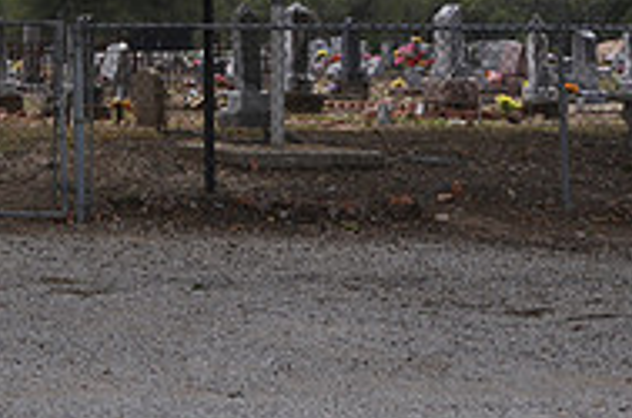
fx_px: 2259
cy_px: -222
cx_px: -184
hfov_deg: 15.2
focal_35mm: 129
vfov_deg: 10.2
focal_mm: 28
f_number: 11
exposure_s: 1/125
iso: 200
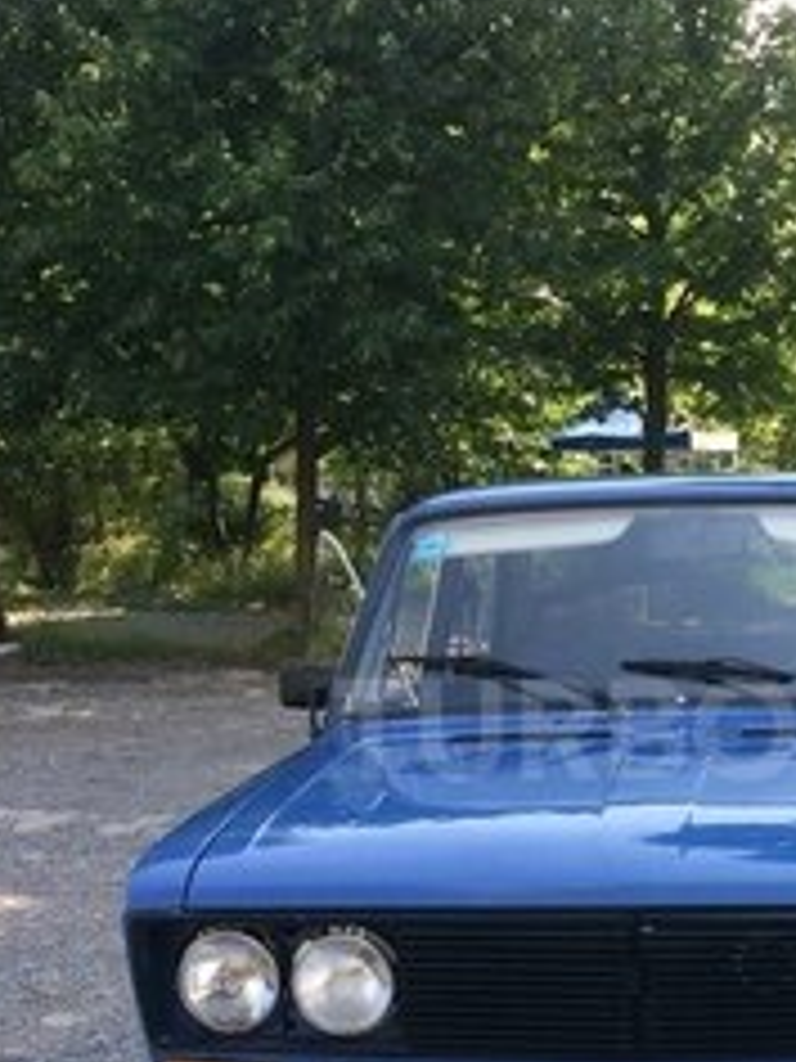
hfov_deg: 23.5
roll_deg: -1.1
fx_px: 1870
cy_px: 729
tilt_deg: -7.2
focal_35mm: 61
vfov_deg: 31.4
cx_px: 679
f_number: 2.2
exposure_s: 1/436
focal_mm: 4.15
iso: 32
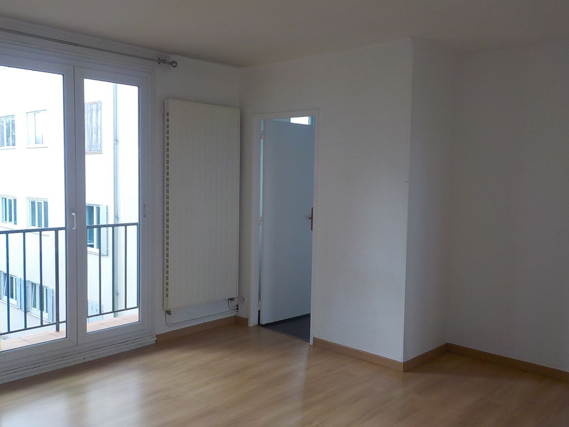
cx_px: 284
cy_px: 214
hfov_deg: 60.0
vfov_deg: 46.8
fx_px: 493
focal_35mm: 30
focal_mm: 4.1
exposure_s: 1/80
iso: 125
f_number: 3.3
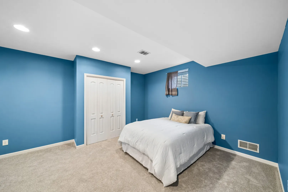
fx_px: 120
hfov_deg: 100.4
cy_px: 96
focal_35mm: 15
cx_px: 144
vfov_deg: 77.4
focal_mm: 15
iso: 400
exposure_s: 1/2
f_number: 8
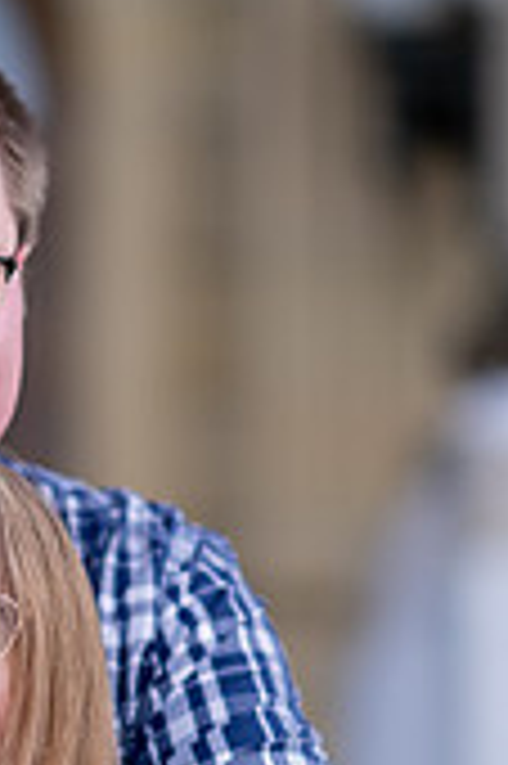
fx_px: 4772
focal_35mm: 225
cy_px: 886
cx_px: -162
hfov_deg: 6.0
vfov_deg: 9.1
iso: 125
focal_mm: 85
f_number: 1.4
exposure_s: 1/1600
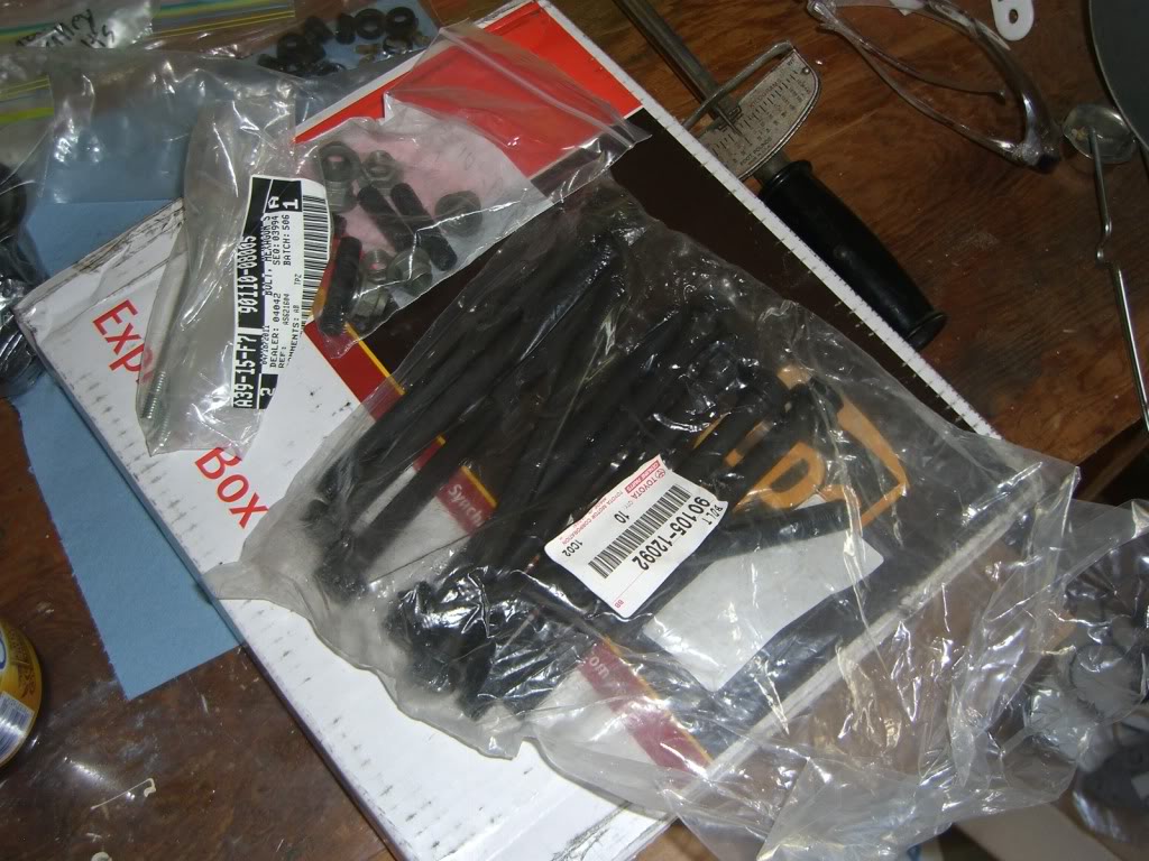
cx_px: 574
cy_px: 430
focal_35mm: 38
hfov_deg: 49.0
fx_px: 1261
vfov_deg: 37.7
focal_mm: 7.9
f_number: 2.8
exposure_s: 1/60
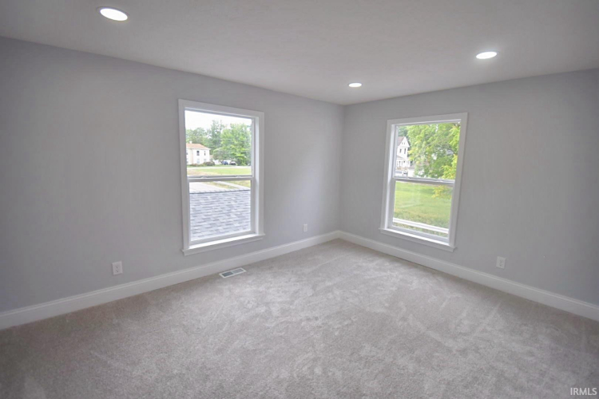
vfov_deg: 77.3
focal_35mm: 15
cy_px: 200
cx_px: 300
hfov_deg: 100.4
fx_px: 250
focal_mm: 10
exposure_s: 1/125
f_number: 4.5
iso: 200
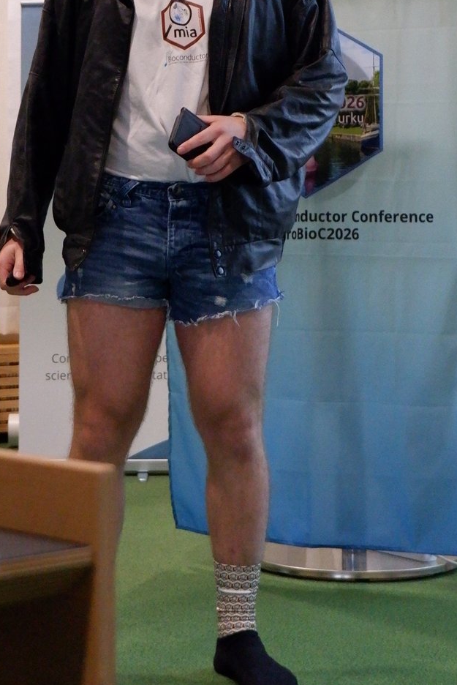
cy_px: 67
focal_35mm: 94
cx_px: 175
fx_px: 1788
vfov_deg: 21.2
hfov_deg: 14.6
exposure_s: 1/180
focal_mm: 29.6
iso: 5000
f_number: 4.5
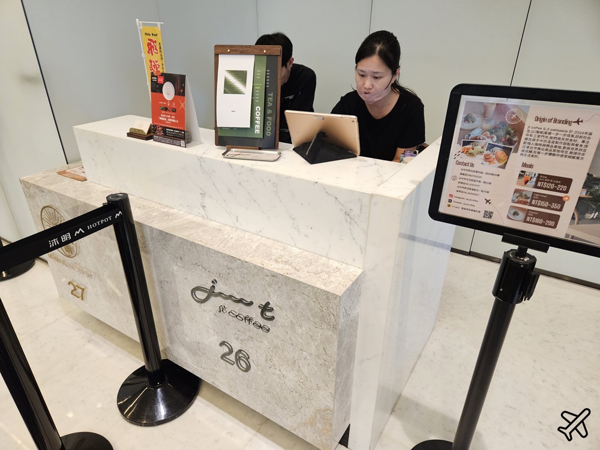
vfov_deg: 58.9
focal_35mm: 23
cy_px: 225
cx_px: 300
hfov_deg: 73.9
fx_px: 399
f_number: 1.8
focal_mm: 5.4
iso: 640
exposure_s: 1/120
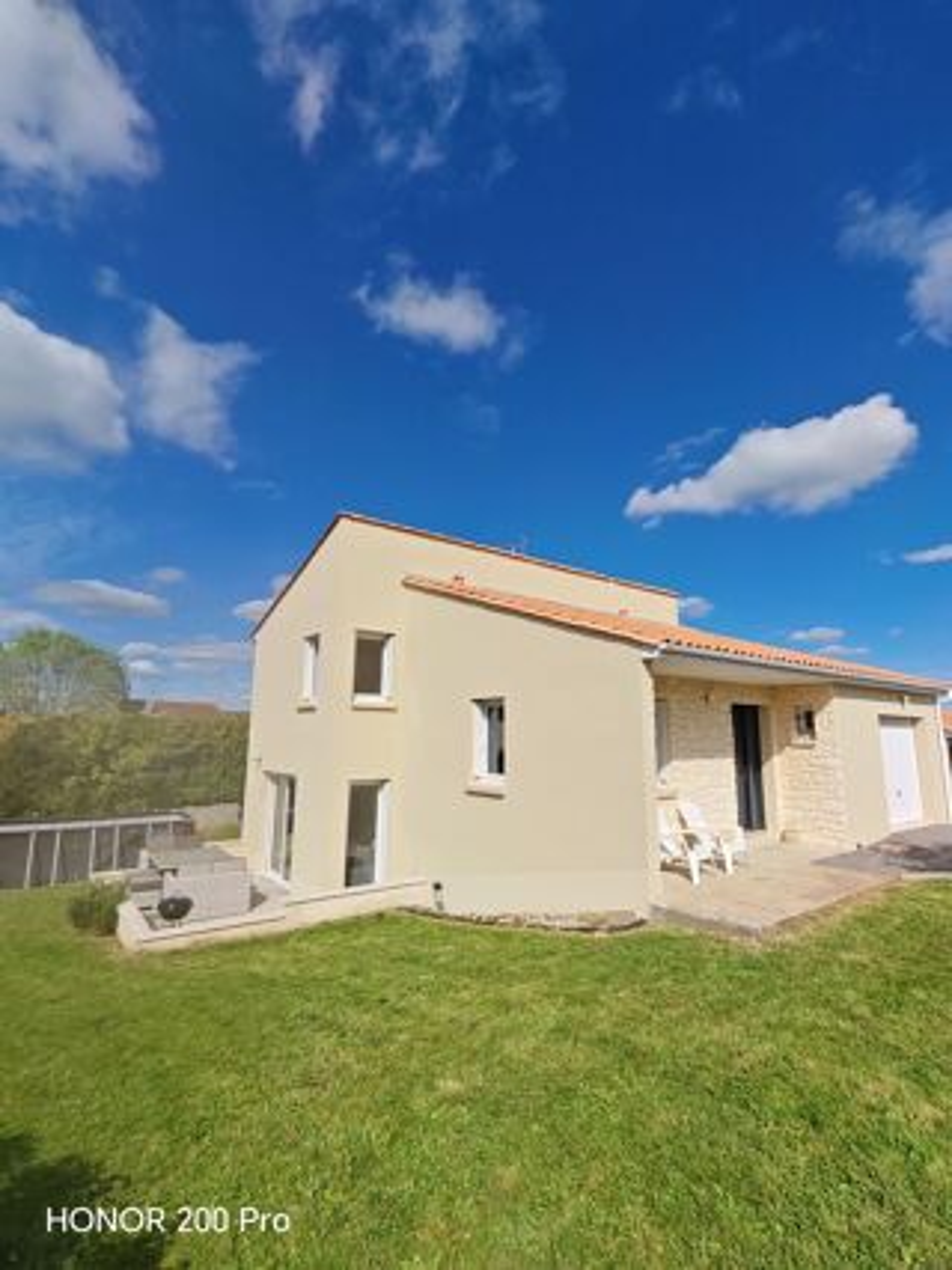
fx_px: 587
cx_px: 476
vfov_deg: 94.5
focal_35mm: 16
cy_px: 635
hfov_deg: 78.1
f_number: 2.2
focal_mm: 1.96
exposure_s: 1/2600
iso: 50
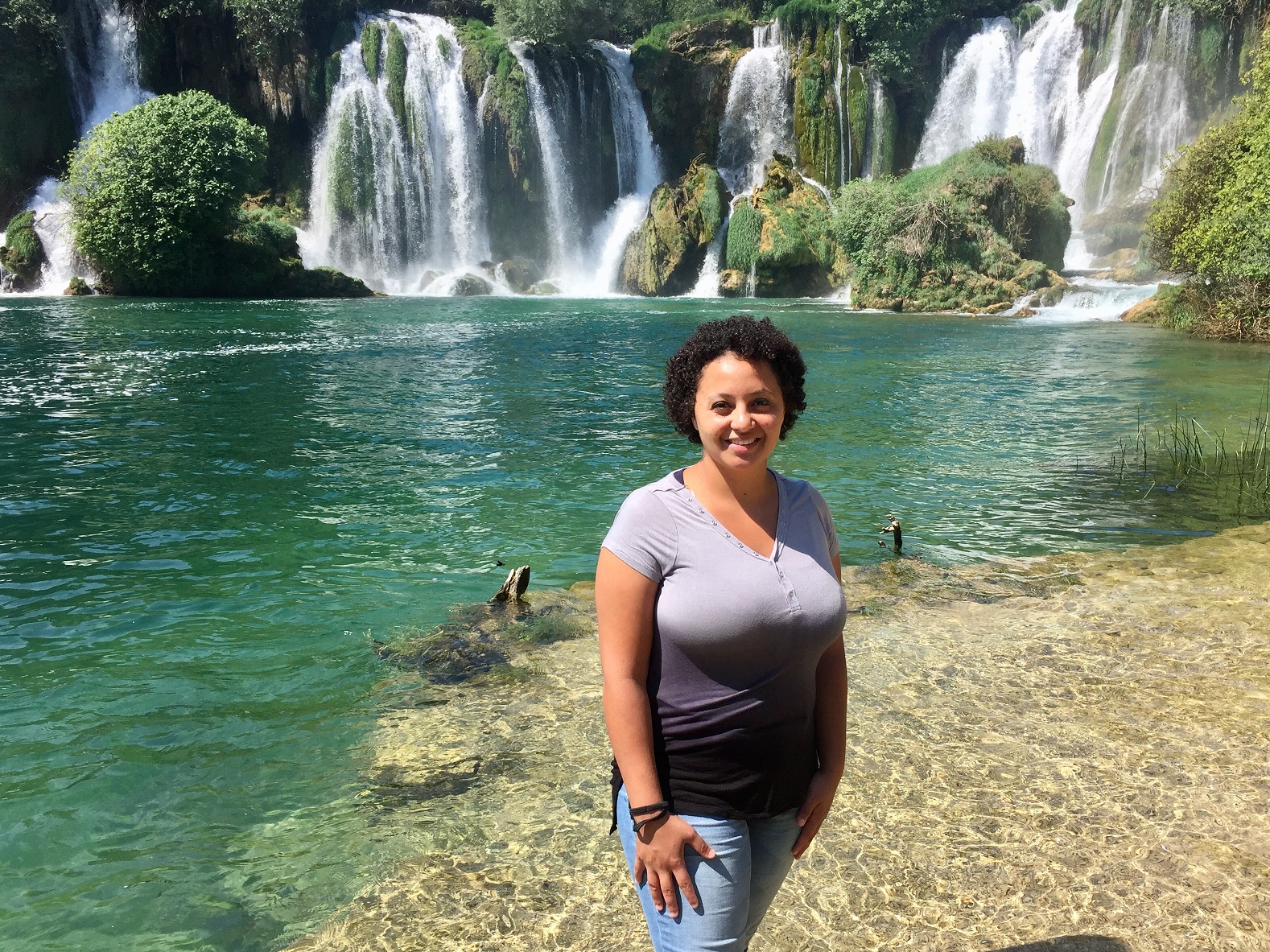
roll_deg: -1.9
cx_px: 641
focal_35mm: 30
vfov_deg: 46.8
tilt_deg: -10.9
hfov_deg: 60.0
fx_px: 1100
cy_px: 483
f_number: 2.2
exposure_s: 1/1464
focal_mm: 4.15
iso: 32
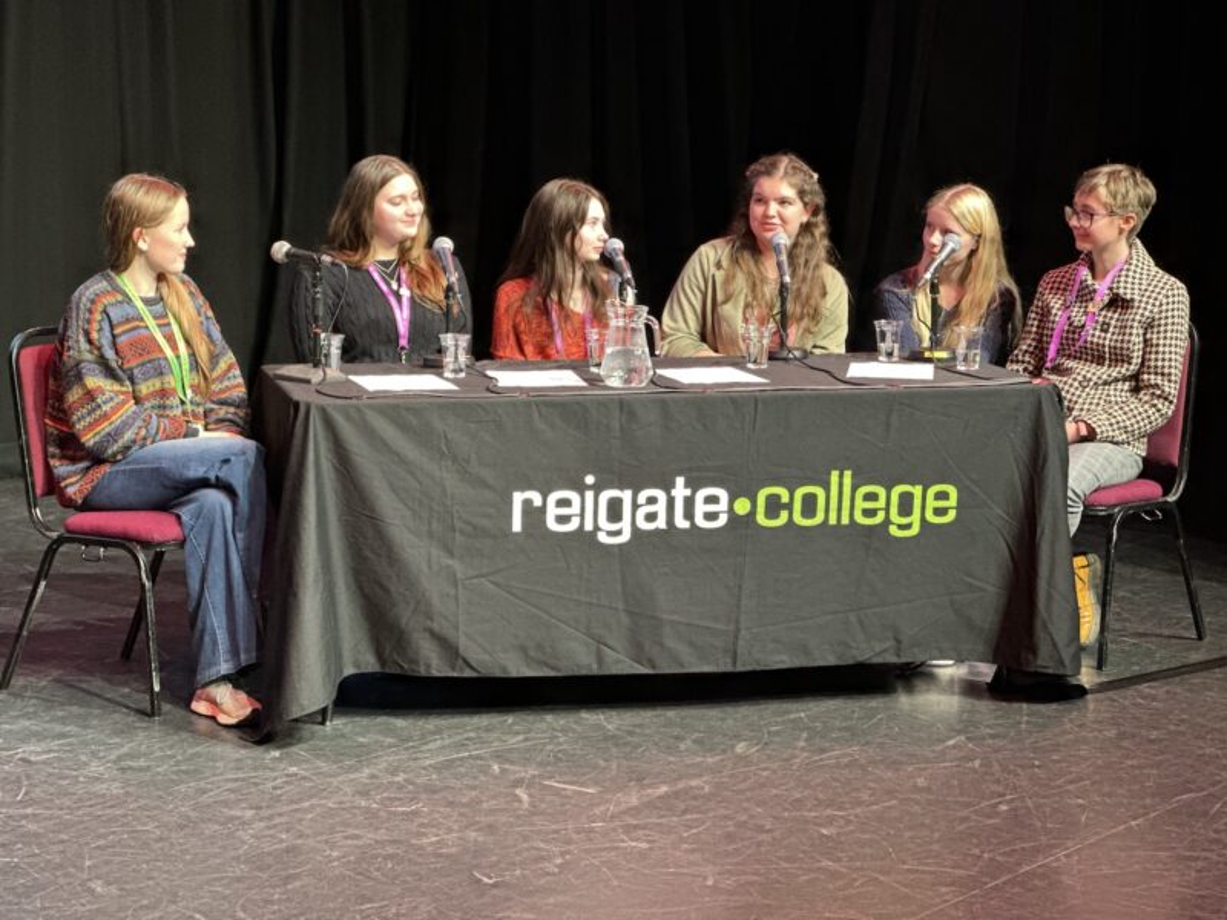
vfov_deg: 19.1
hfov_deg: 25.3
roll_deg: -0.5
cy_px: 460
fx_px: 2729
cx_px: 614
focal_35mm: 77
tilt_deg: -7.6
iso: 640
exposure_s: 1/15
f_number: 2.8
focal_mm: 9
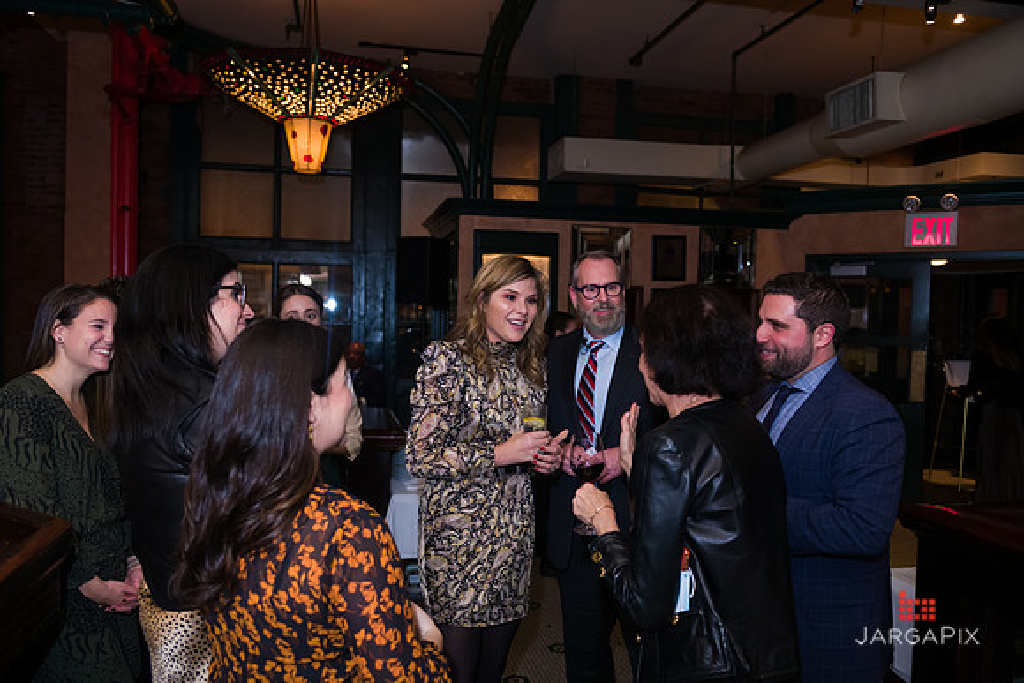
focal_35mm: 29
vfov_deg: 45.0
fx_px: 825
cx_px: 512
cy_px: 342
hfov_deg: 63.6
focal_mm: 29
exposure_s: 1/125
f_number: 3.2
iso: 1600
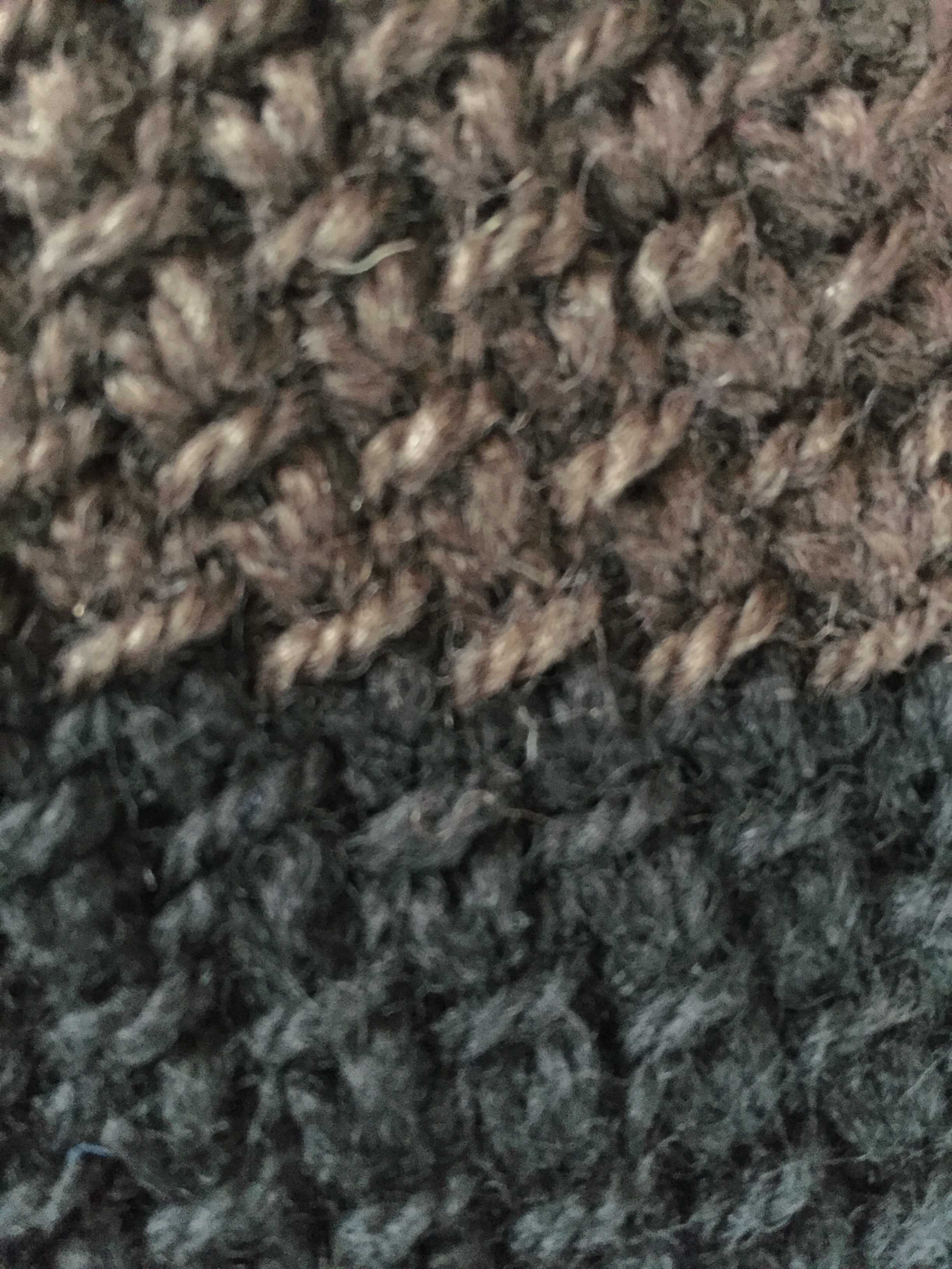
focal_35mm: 29
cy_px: 634
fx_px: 1063
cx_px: 476
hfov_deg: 48.2
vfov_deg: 61.7
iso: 1000
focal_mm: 4.15
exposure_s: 1/17
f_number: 2.2
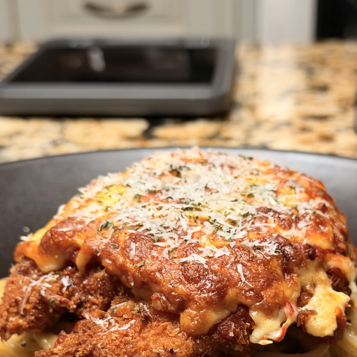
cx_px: 216
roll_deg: +1.3
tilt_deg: -25.5
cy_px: 297
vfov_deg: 22.4
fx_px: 887
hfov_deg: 22.7
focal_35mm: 76
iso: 400
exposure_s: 1/40
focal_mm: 6.76
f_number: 1.78
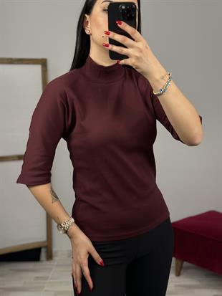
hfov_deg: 30.3
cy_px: 148
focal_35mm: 48
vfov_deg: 39.6
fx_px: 410
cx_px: 111
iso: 160
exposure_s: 1/100
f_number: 1.78
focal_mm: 6.86
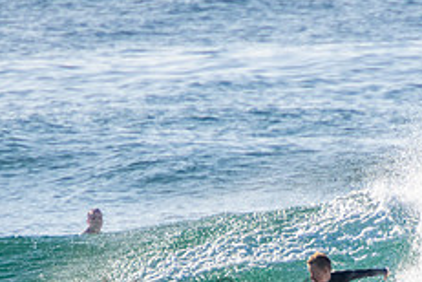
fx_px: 17664
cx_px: 290
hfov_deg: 1.4
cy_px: 290
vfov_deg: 0.9
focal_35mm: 1507
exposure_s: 1/2000
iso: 250
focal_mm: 400
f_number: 5.6
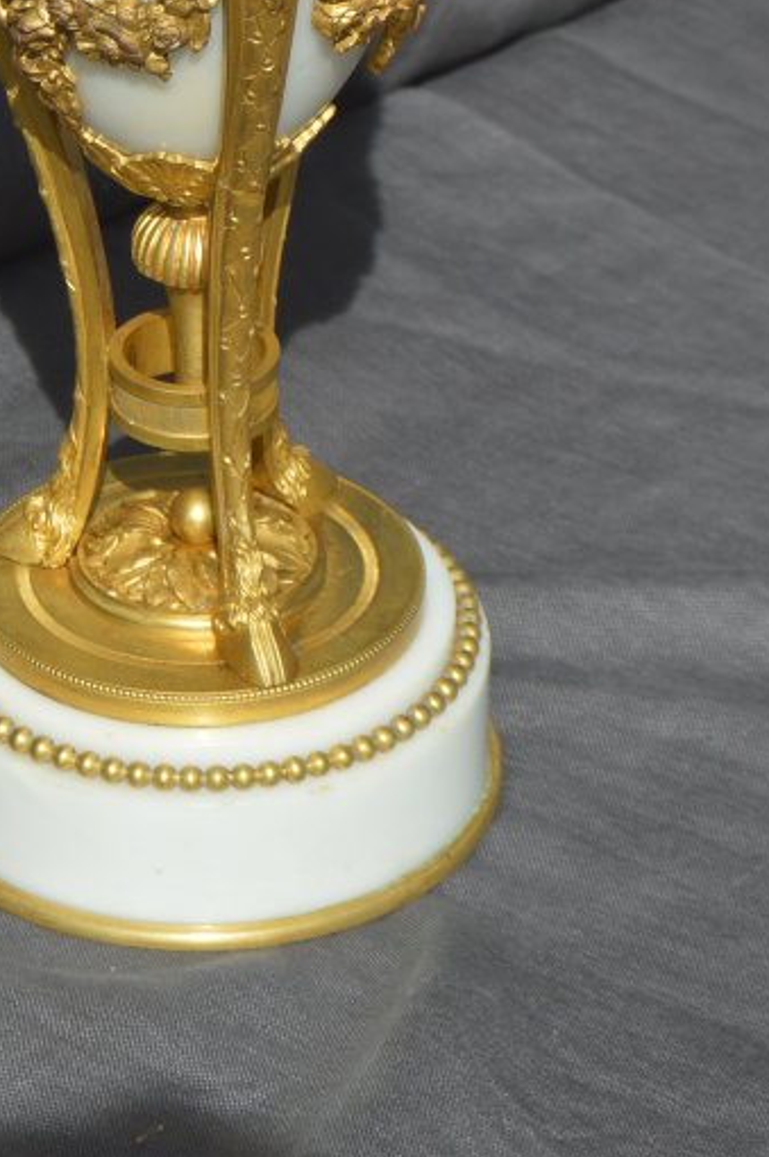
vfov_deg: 10.5
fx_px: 6234
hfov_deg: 7.1
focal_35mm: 194
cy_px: -84
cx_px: 200
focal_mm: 55
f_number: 8
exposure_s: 1/250
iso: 100
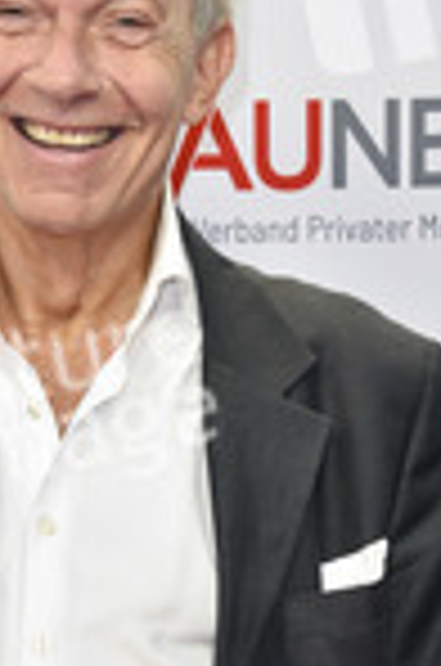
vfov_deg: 11.1
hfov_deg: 7.4
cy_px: 644
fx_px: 3397
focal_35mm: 184
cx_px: 117
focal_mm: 68
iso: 800
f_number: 6.3
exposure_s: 1/160
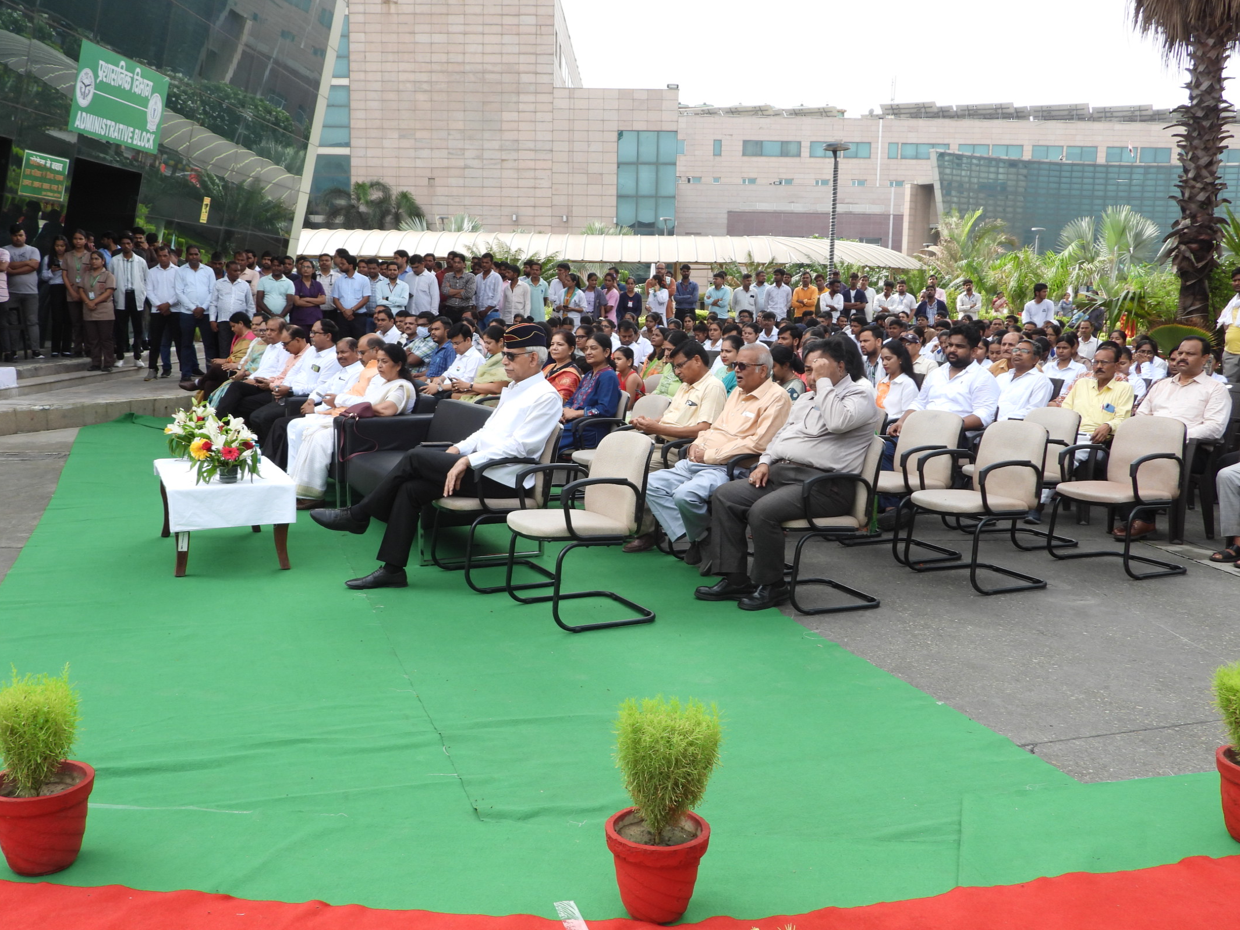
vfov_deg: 44.2
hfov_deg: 56.8
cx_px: 597
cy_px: 474
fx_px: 1146
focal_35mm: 32
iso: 100
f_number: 3.2
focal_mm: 5.4
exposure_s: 1/640
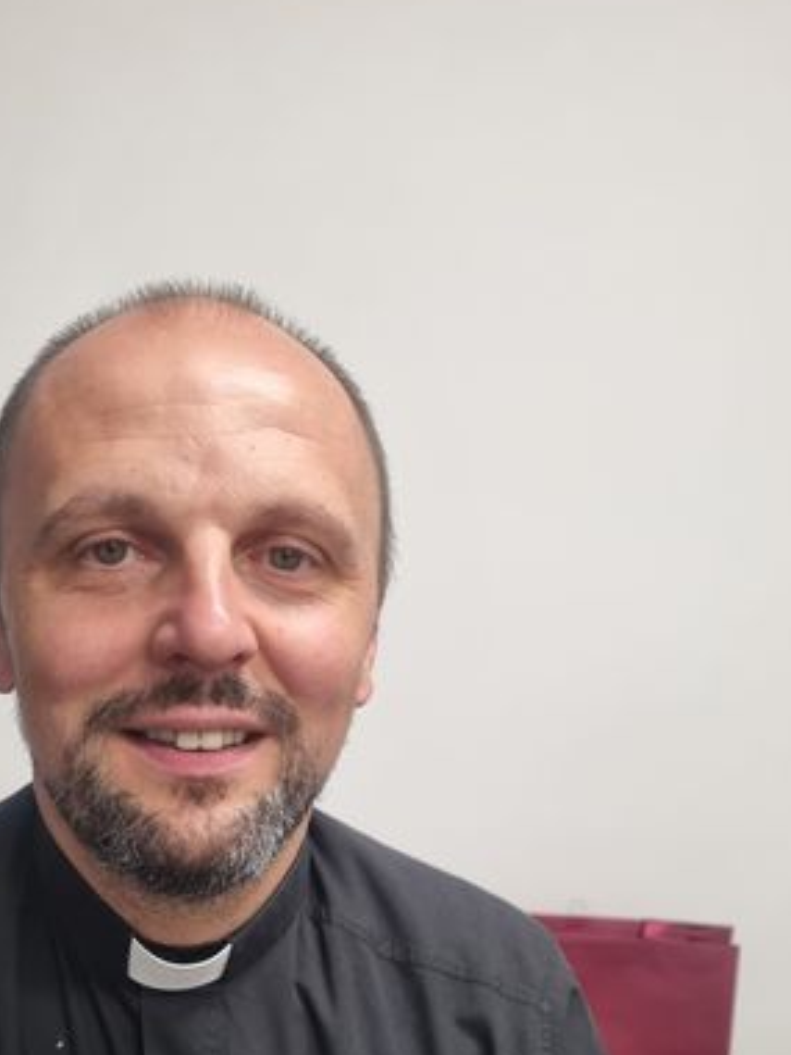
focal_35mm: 41
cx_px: 236
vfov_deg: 44.2
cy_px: 794
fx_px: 1249
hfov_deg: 34.7
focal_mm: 5.4
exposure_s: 1/50
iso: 200
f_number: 1.8
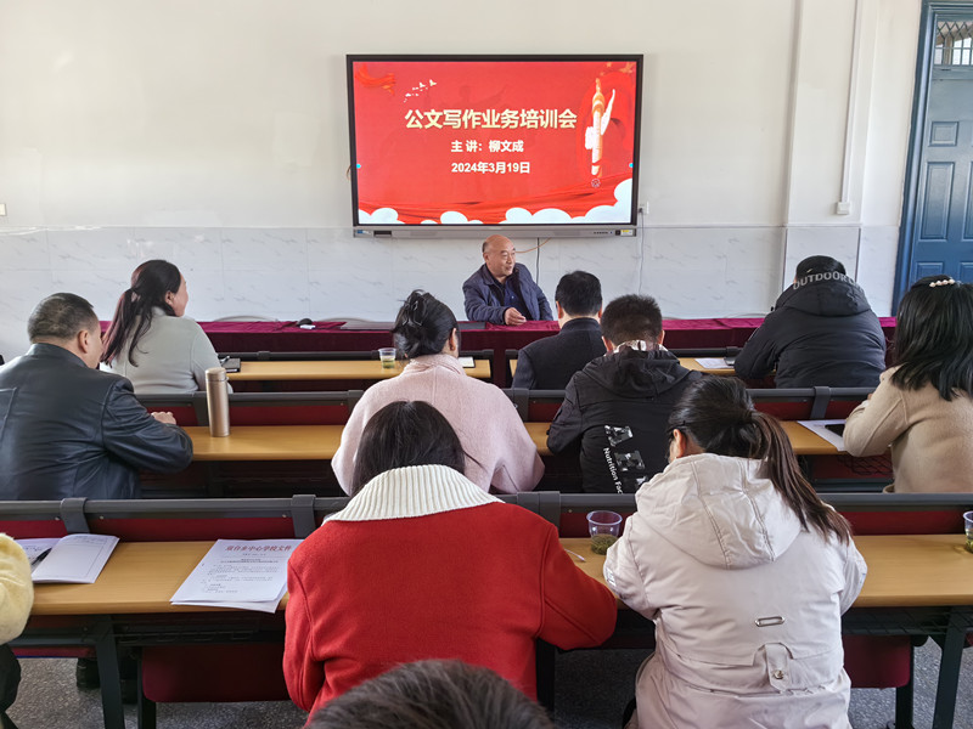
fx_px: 843
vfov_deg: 46.8
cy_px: 364
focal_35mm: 30
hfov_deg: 60.0
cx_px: 486
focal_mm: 5.75
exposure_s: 1/100
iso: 125
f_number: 2
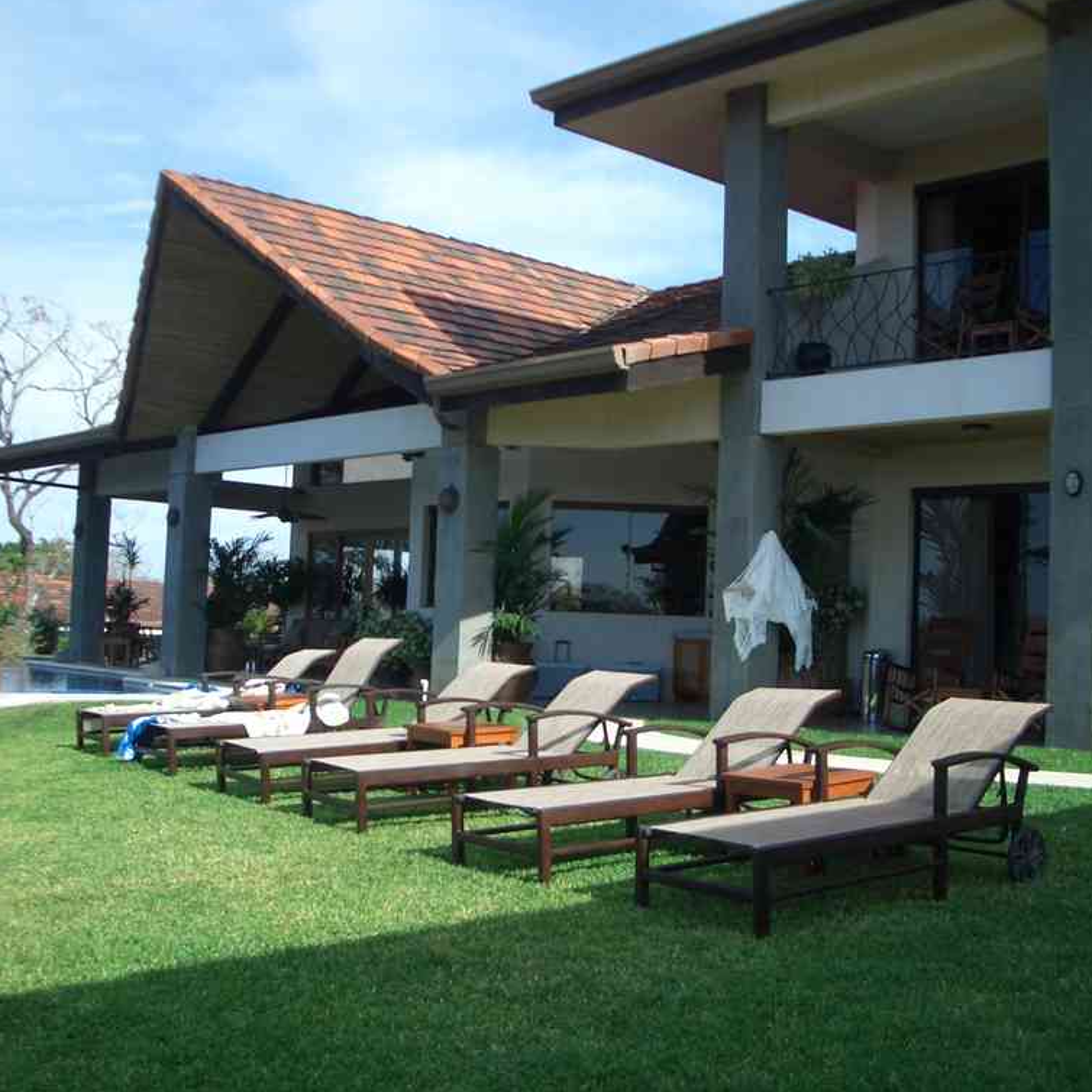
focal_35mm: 42
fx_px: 1499
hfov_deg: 40.0
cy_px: 540
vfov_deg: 40.0
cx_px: 545
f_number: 2.6
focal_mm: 5.8
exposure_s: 1/800
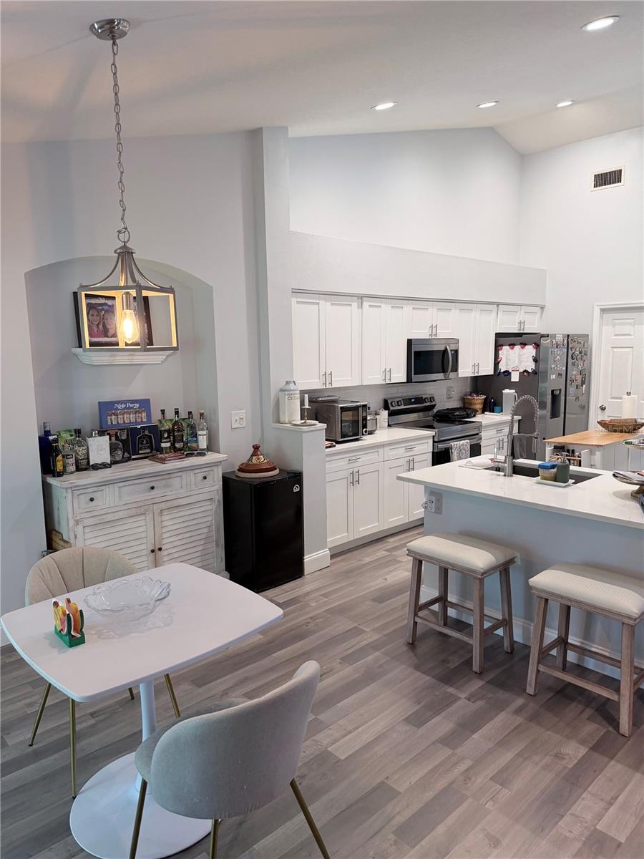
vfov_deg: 71.6
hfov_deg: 56.8
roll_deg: +0.6
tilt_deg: -7.3
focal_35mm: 24
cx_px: 322
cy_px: 430
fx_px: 595
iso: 125
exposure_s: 1/60
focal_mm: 6.76
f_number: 1.78
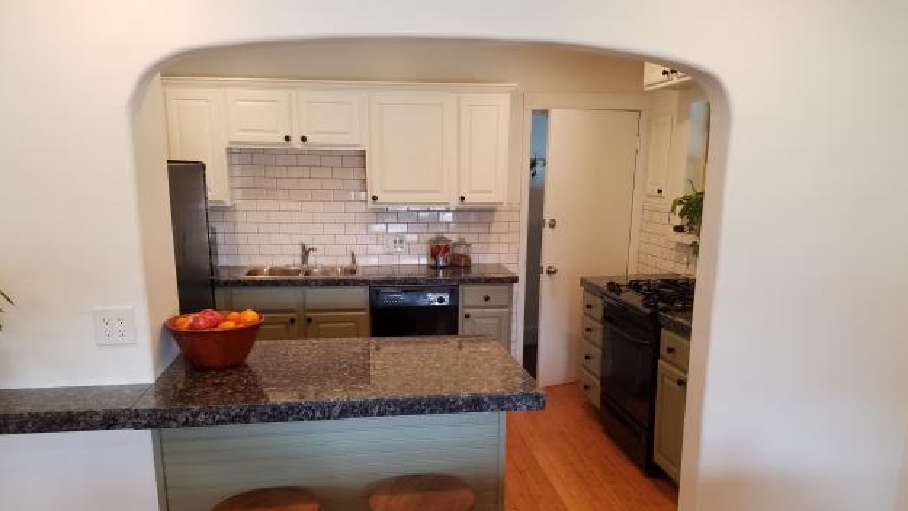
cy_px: 318
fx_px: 698
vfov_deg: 40.0
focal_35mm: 29
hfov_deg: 66.0
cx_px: 450
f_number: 1.7
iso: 125
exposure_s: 1/60
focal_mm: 4.2
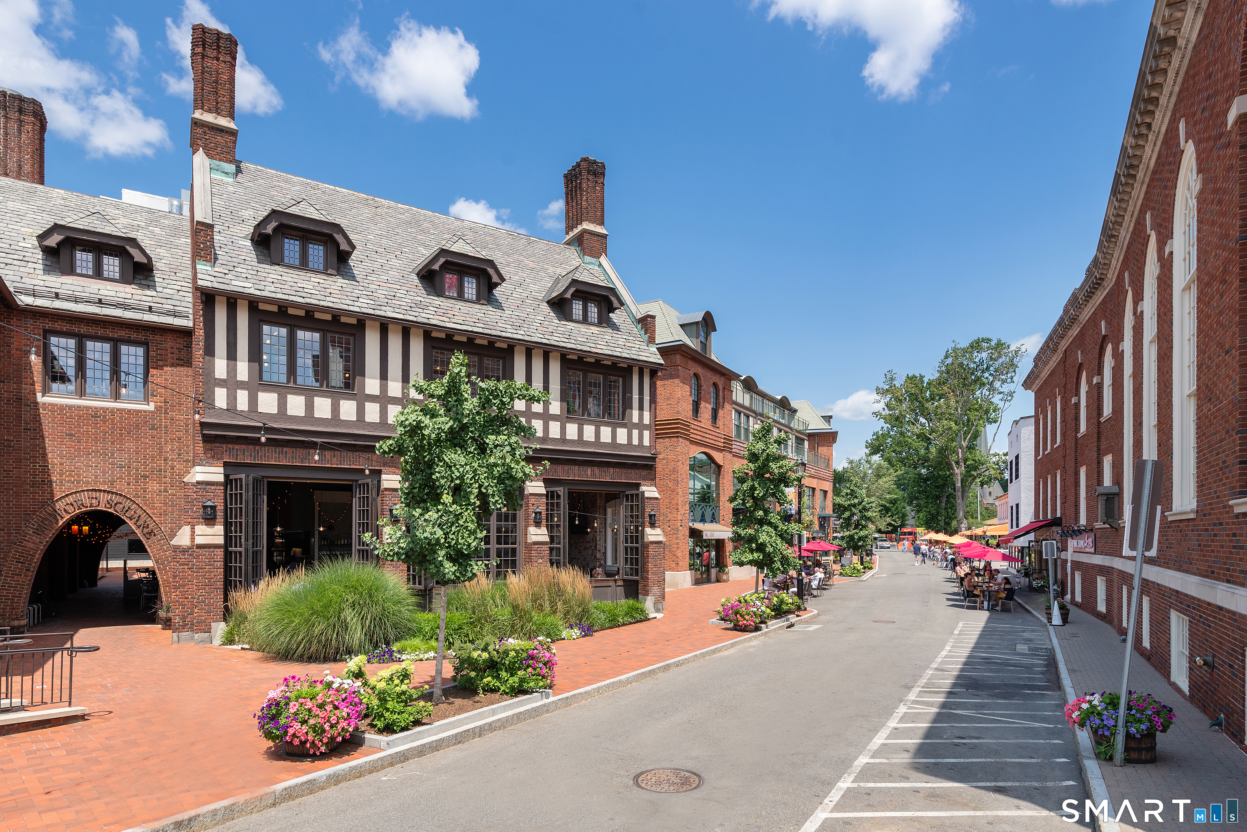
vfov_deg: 64.6
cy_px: 416
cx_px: 624
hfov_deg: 86.9
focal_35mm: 19
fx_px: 658
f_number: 8
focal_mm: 19
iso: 200
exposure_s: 1/1000
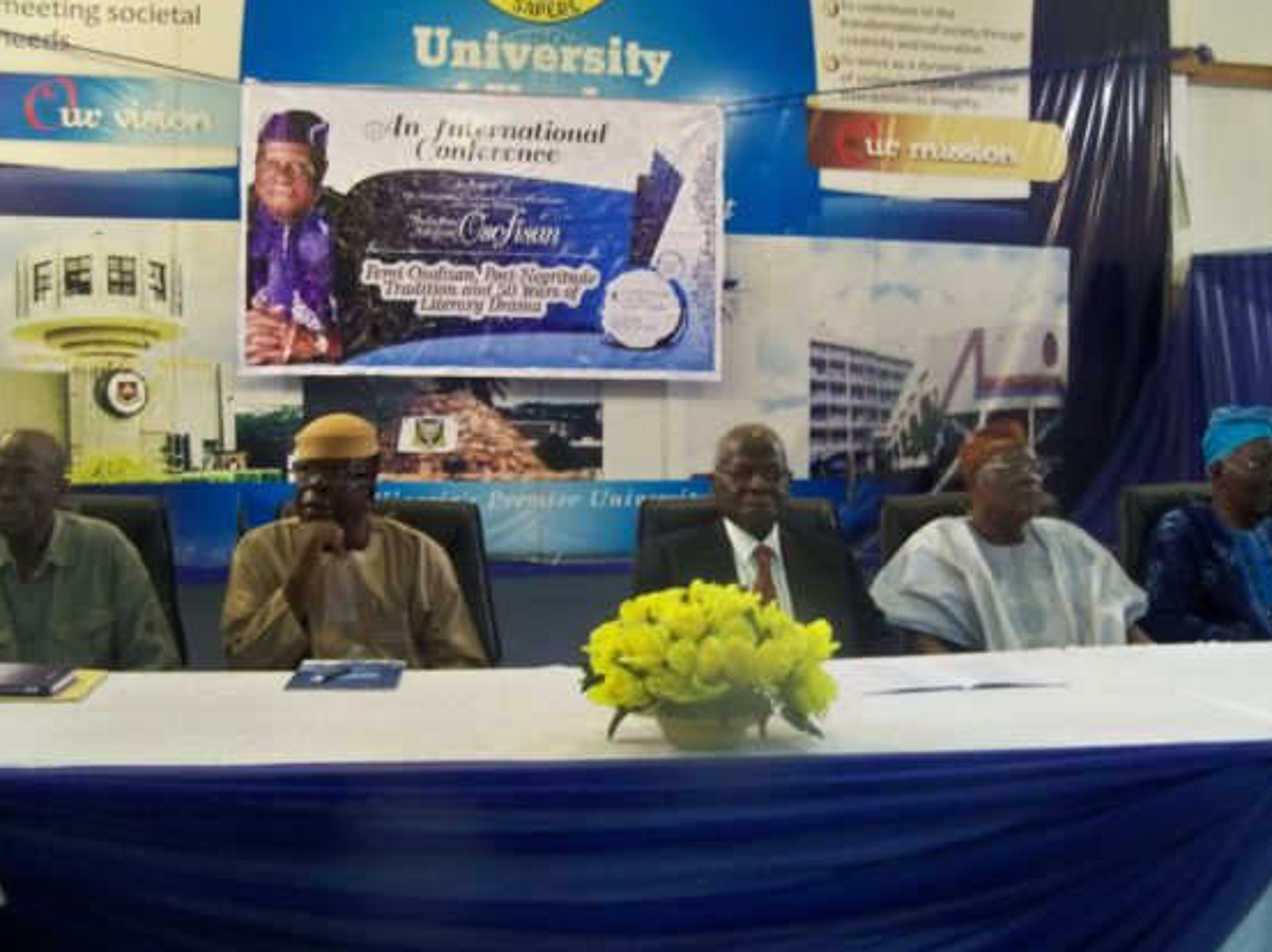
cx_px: 633
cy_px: 458
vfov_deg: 37.7
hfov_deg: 49.0
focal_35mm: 38
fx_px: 1395
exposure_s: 1/8
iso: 500
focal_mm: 6.2
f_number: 3.5
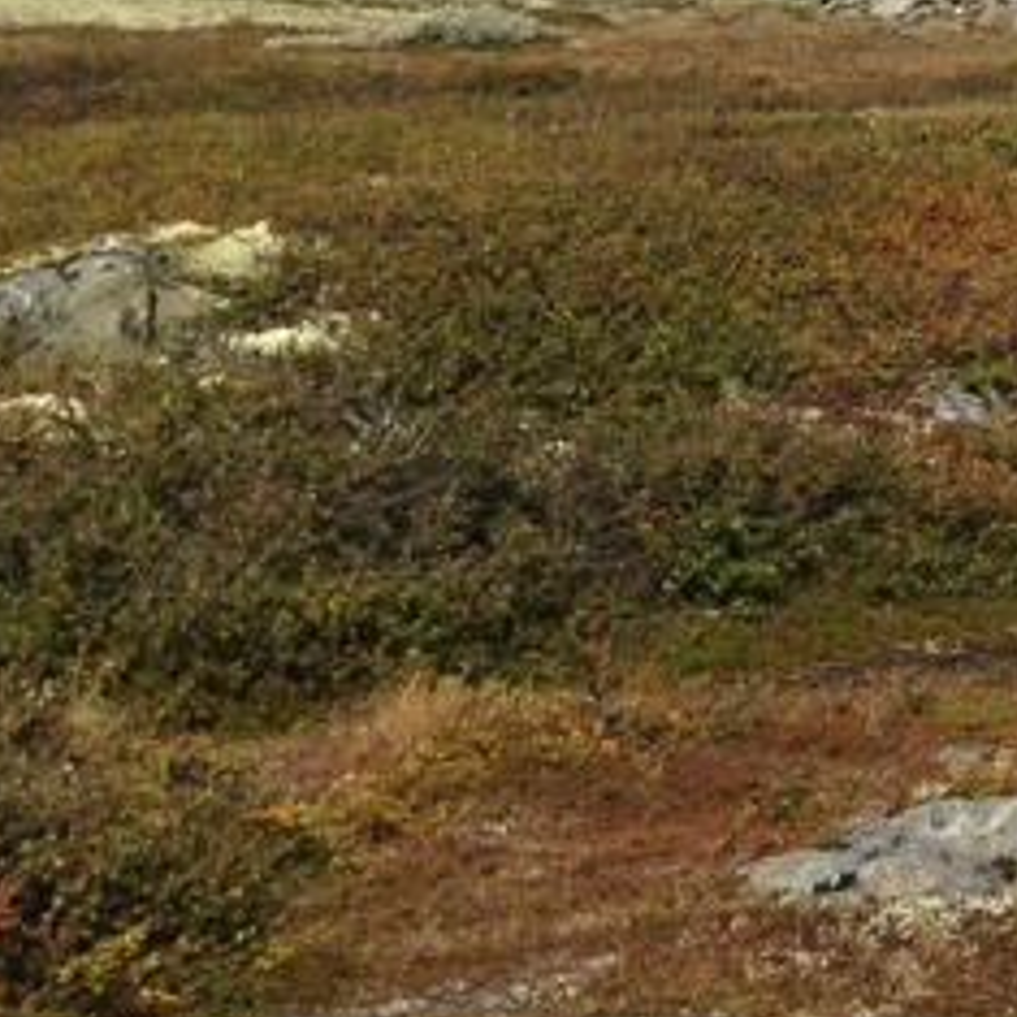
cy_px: -164
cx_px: 1891
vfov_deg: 13.4
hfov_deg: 12.4
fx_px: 4221
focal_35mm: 127
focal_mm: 4.12
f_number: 2.4
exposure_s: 1/2262
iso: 50
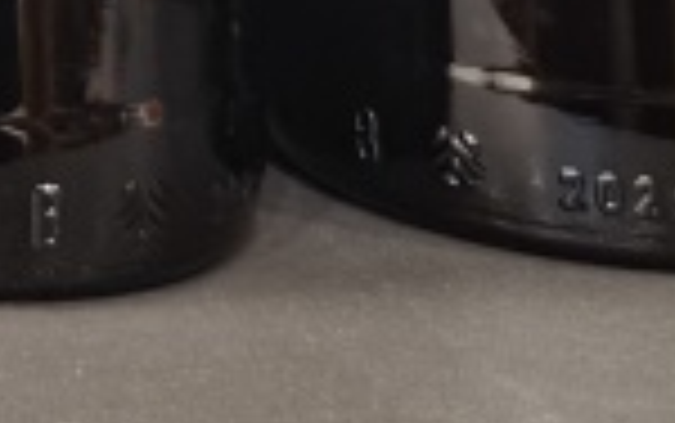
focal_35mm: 130
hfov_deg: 13.3
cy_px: -909
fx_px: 2393
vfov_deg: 8.3
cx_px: -774
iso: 1276
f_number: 1.57
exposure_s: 1/33.3
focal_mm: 5.6
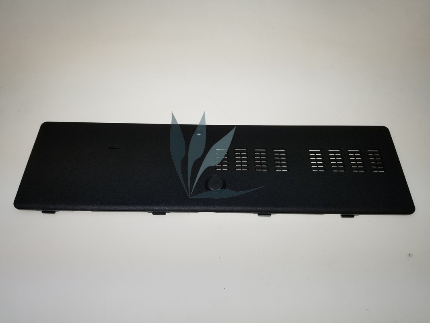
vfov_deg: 53.1
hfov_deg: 67.3
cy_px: 162
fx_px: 323
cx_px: 215
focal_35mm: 26
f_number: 1.7
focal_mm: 4.25
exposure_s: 1/424
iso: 50
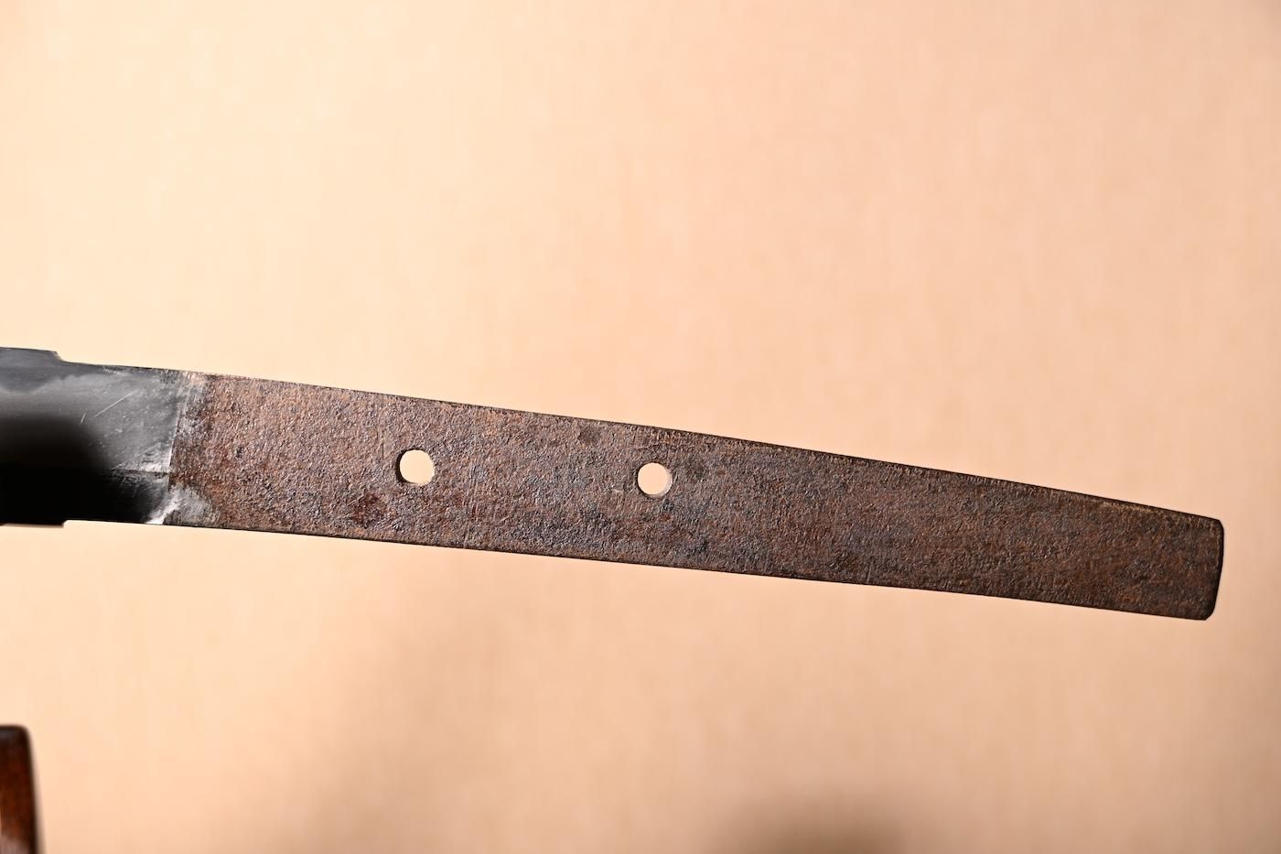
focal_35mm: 66
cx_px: 640
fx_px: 2348
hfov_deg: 30.5
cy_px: 427
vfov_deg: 20.6
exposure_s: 1/2
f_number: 4.5
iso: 100
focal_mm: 44
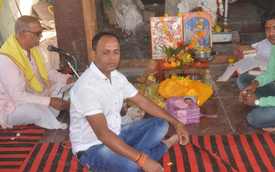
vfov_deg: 24.4
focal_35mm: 53
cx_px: 151
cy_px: 69
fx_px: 397
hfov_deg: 38.2
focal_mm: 26
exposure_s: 1/200
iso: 500
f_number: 5
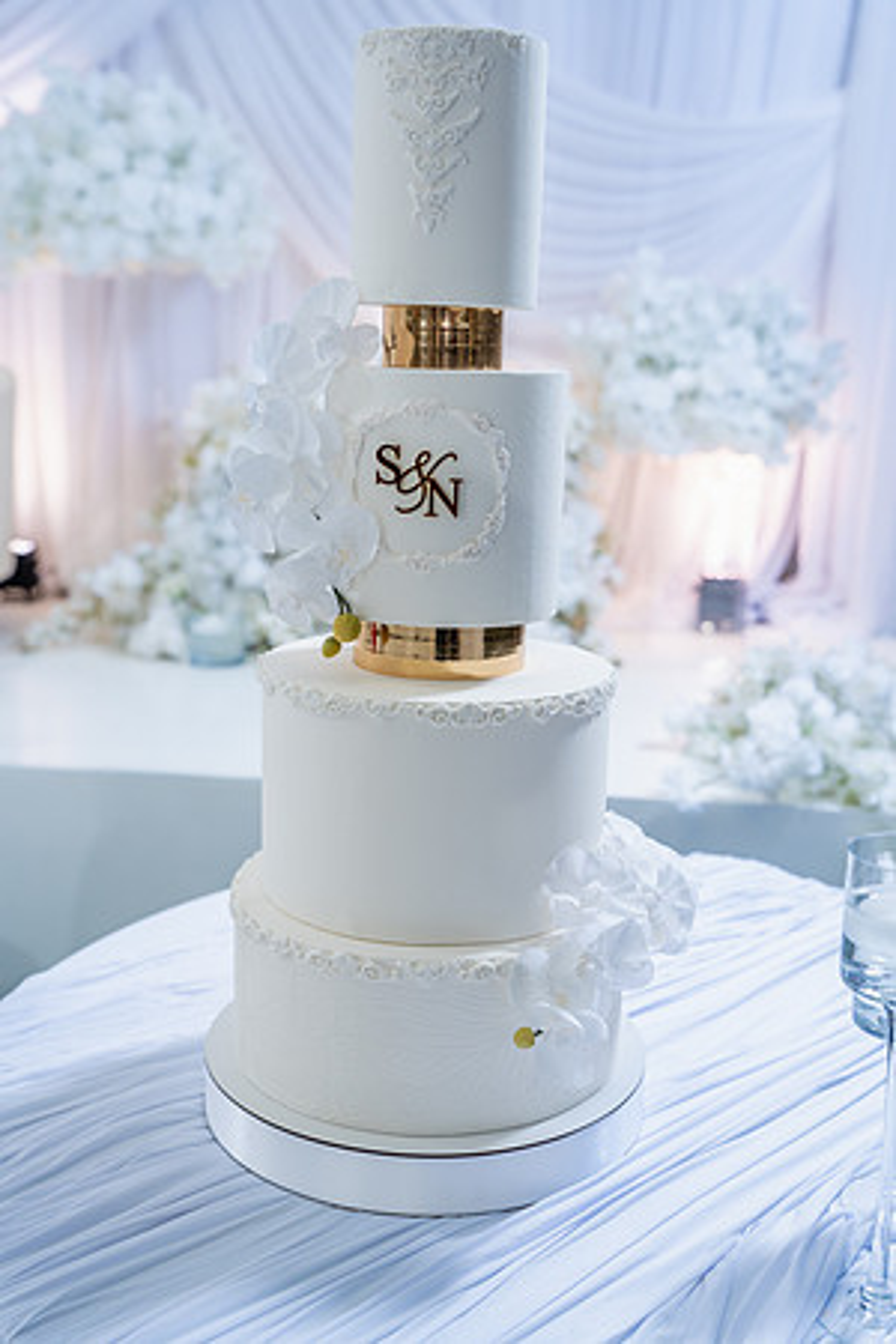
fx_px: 1456
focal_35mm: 39
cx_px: 448
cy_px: 672
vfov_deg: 49.6
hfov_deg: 34.2
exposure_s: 1/160
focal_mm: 39
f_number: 3.2
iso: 640
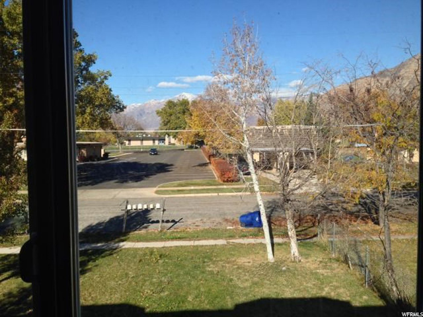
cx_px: 212
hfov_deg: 55.4
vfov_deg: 42.9
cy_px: 158
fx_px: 403
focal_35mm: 33
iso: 50
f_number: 2.4
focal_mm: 4.12
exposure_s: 1/935
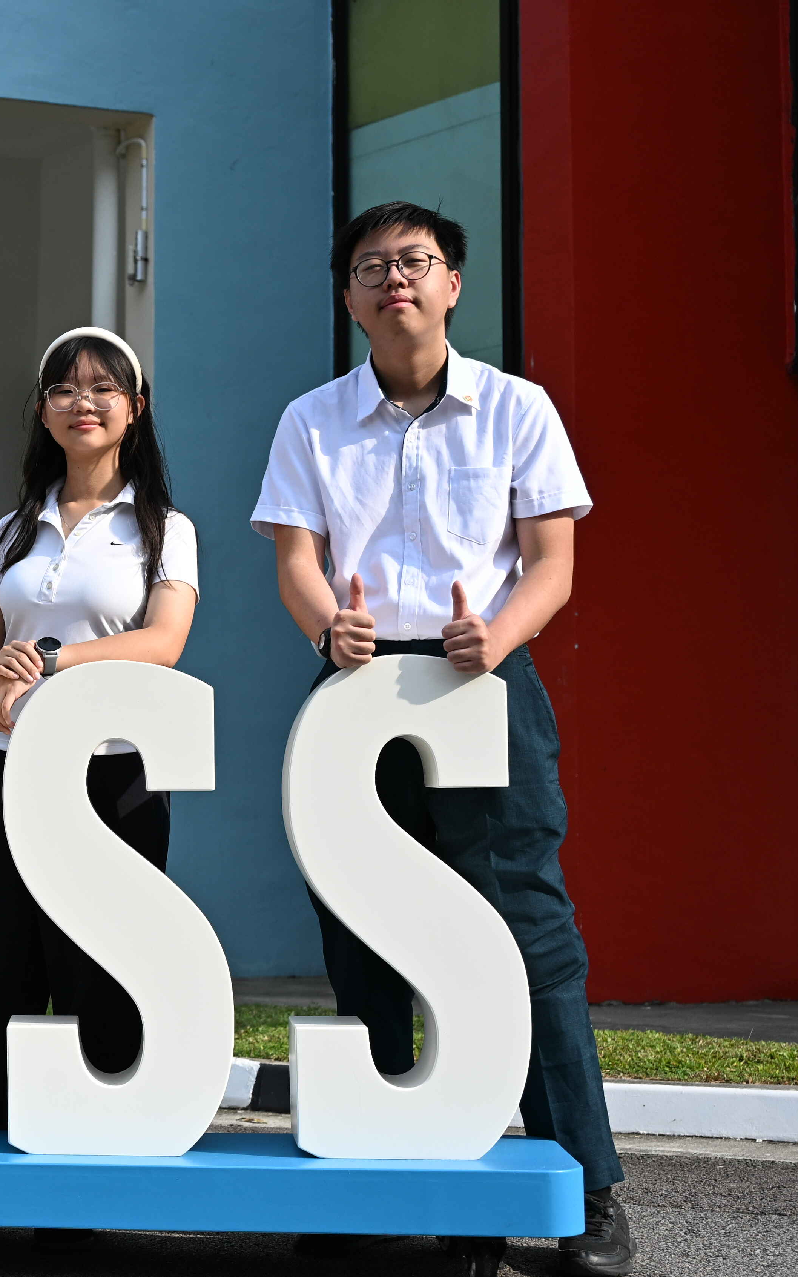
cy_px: 676
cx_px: -289
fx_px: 2471
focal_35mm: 71
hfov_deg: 17.1
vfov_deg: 29.0
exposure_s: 1/1600
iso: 200
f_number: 4
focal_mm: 39
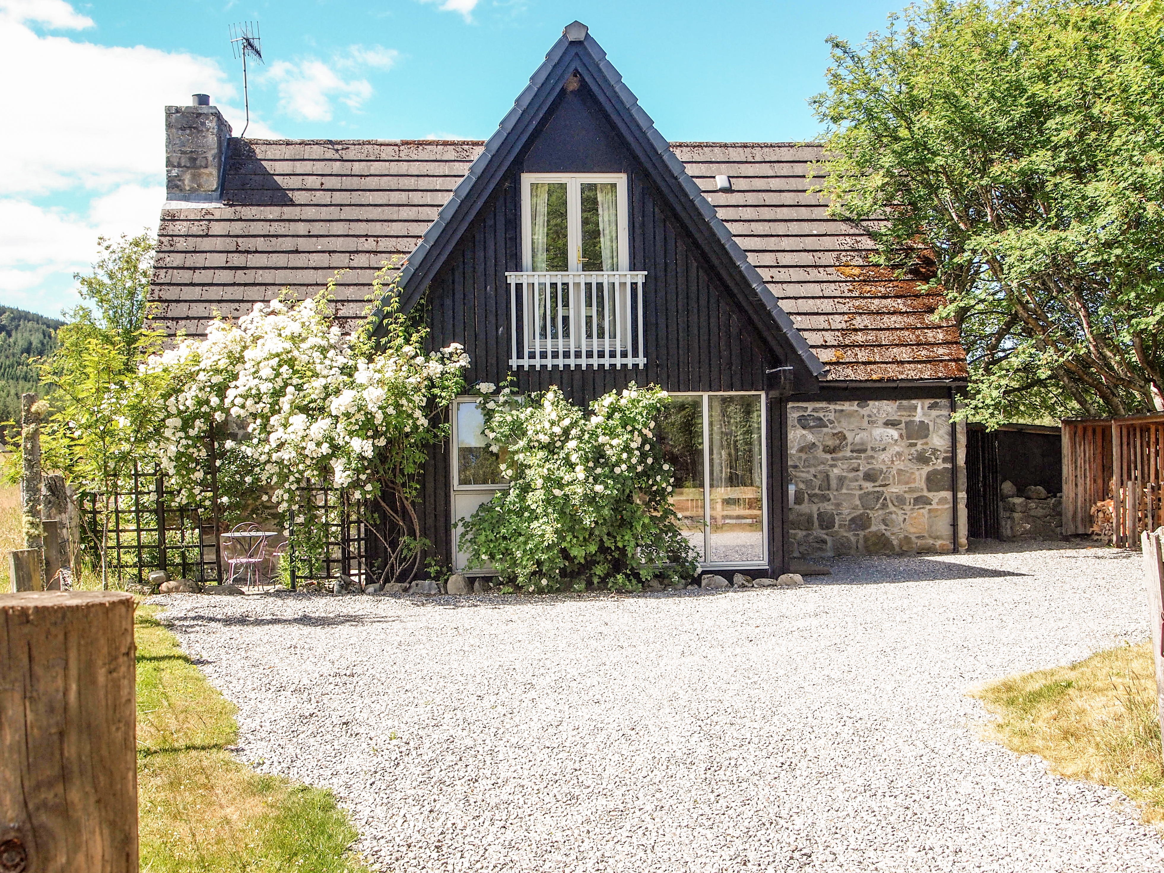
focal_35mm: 38
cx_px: 582
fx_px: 1278
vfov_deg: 37.7
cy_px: 436
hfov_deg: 49.0
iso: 200
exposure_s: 1/250
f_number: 7.1
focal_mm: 19
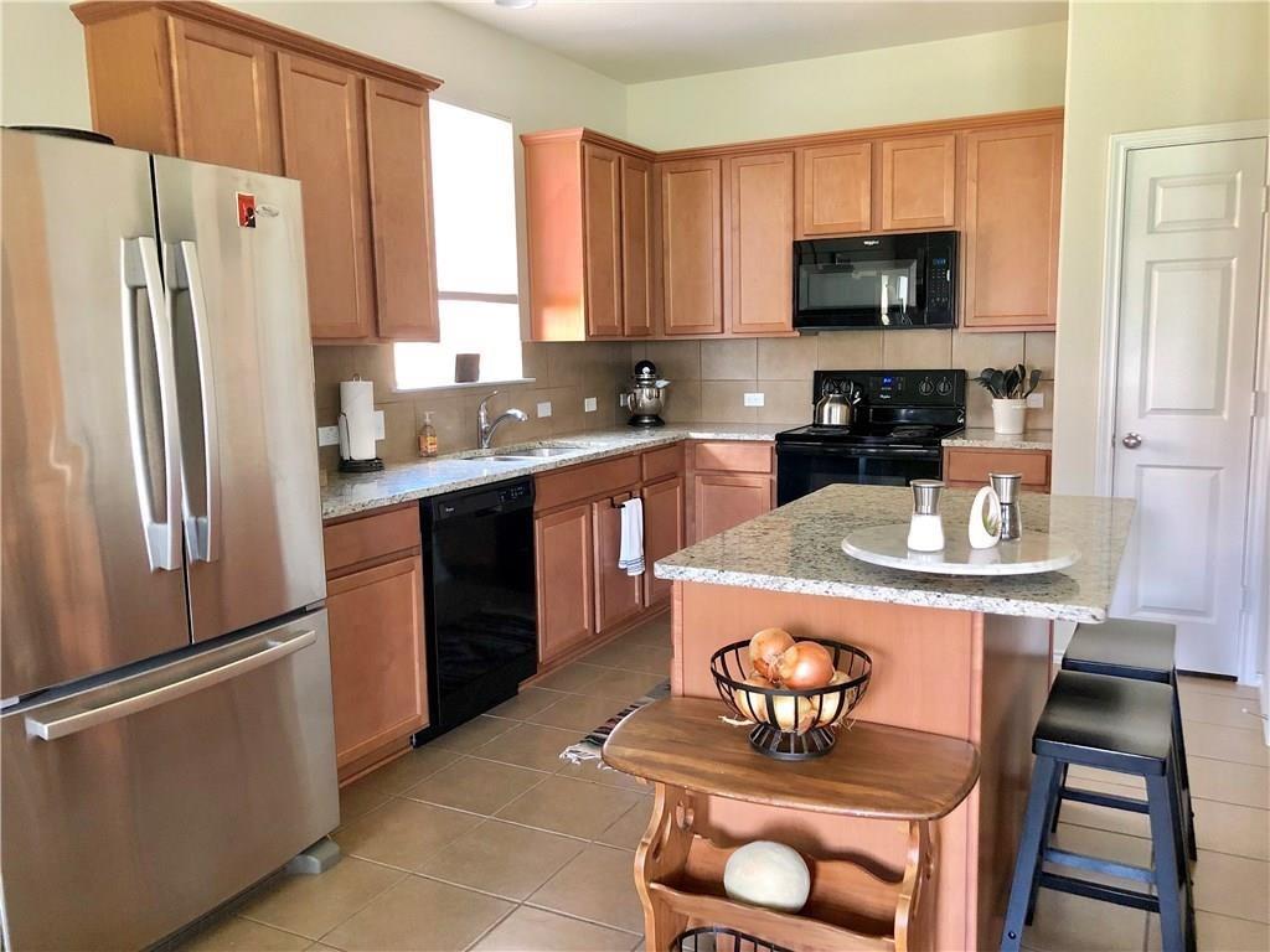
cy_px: 476
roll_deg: +1.7
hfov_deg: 63.4
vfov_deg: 49.7
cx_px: 635
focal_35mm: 28
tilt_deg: -8.1
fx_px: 1027
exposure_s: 1/15
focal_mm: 4
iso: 100
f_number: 1.8
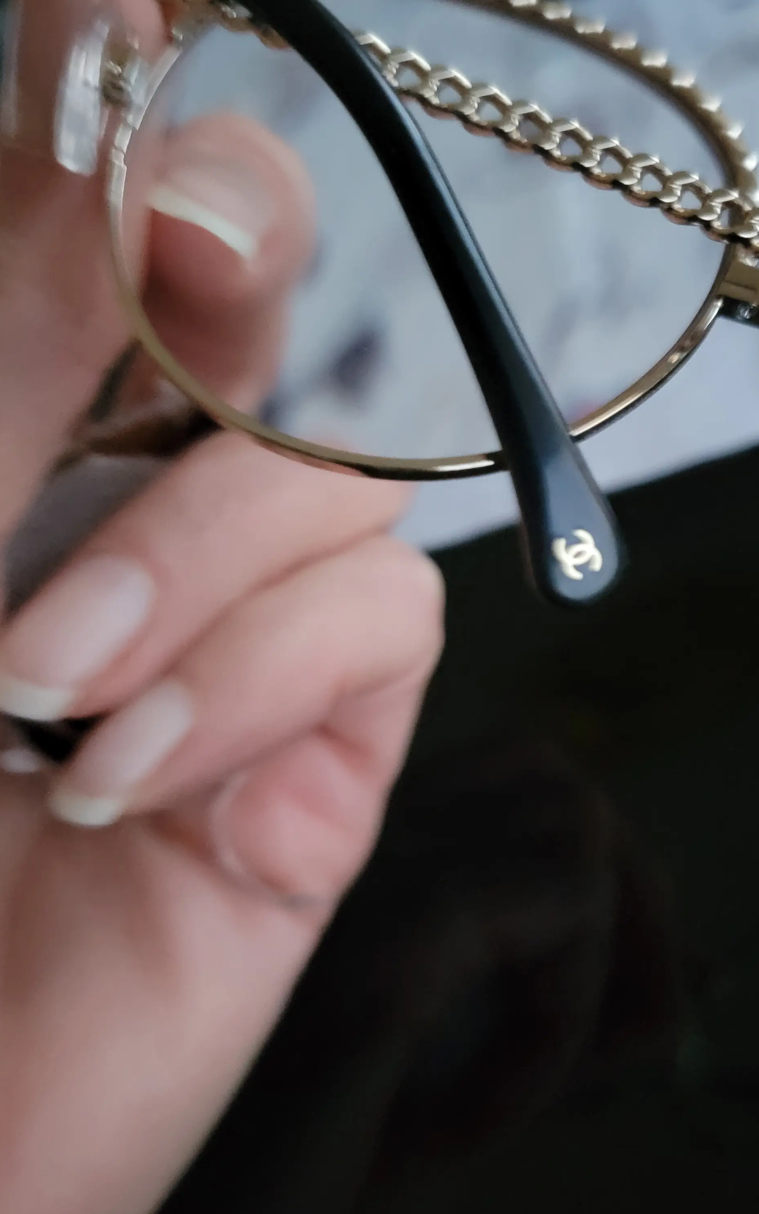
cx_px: 572
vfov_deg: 56.7
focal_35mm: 34
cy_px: 566
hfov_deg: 36.4
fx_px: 1125
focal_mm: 6.7
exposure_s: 1/24
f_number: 1.8
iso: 1250
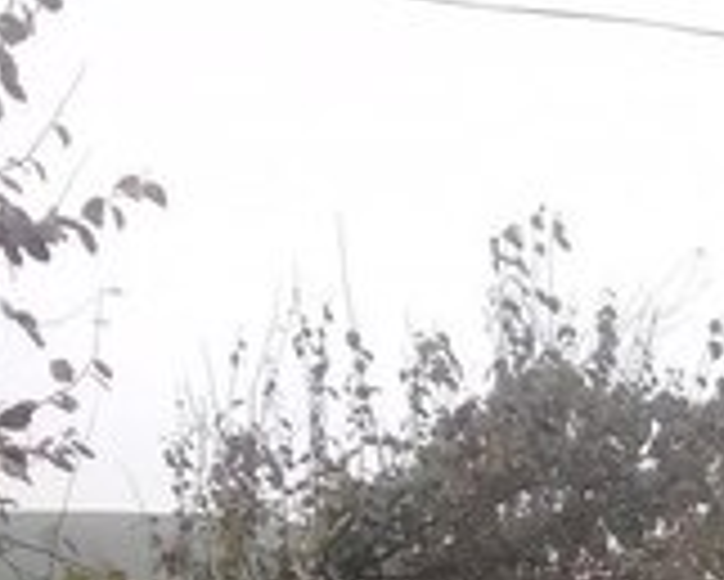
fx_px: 1994
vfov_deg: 14.4
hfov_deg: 19.6
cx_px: 814
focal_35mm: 93
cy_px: 1075
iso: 64
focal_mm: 3.3
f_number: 2.2
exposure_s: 1/100
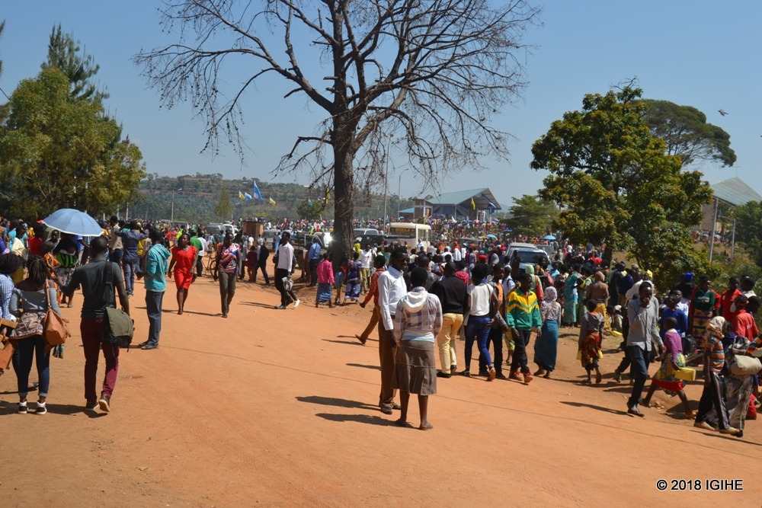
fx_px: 889
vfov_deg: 31.9
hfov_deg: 46.4
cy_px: 254
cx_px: 381
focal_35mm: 42
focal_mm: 28
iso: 100
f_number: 8
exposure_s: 1/250
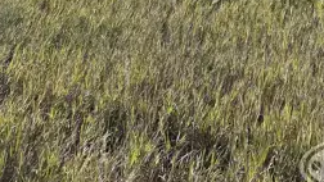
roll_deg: -0.2
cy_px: -90
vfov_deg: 15.5
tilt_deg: -3.6
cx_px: 116
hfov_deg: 29.2
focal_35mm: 72
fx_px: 619
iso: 32
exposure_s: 1/7813
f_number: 1.6
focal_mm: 4.2
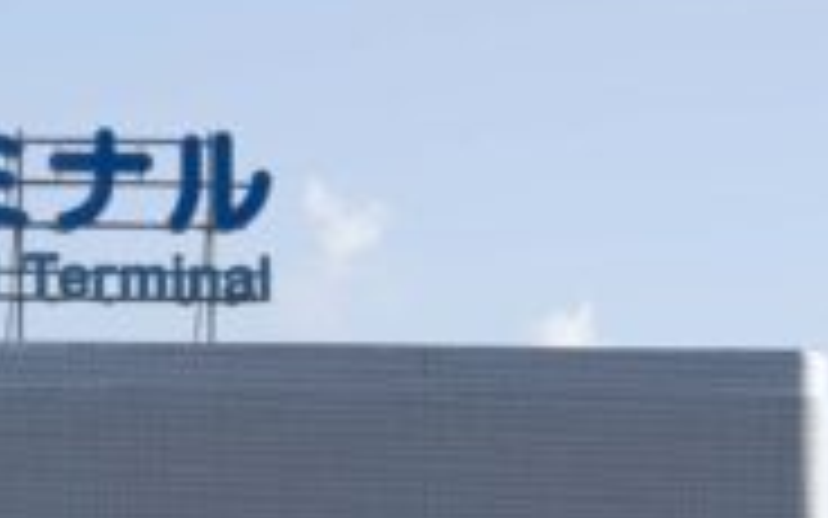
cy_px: 759
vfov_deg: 5.0
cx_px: -441
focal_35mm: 261
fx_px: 5890
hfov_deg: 7.9
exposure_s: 1/125
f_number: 11
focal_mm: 46
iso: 100
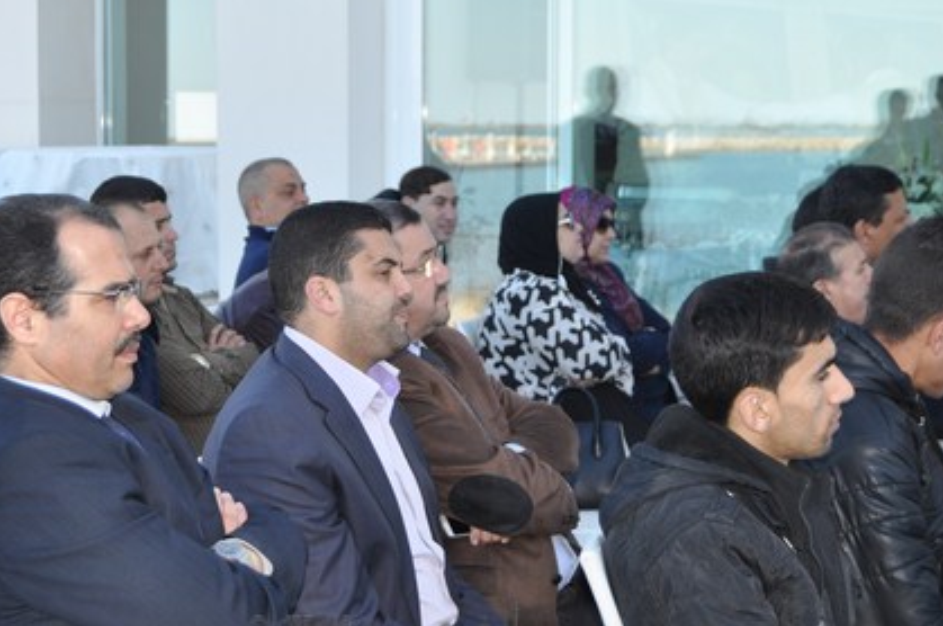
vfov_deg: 15.7
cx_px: 376
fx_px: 2275
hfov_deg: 23.4
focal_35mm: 87
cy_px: 314
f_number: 5
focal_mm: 38
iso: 200
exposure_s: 1/200
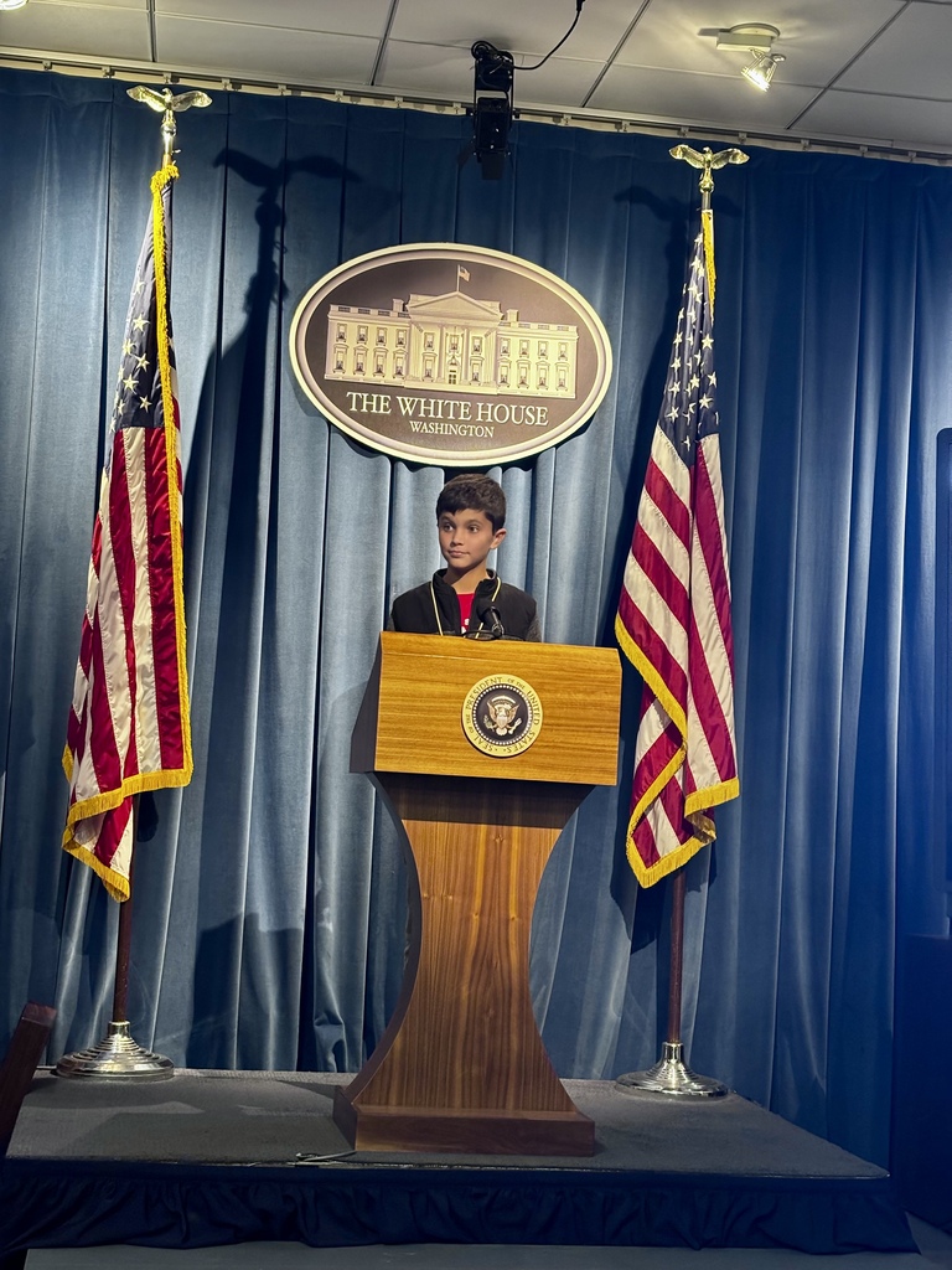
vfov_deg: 36.8
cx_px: 476
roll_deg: -3.0
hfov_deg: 28.0
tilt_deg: +6.2
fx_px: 1907
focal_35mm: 52
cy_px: 635
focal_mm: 5.96
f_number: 1.6
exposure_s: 1/30
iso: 250
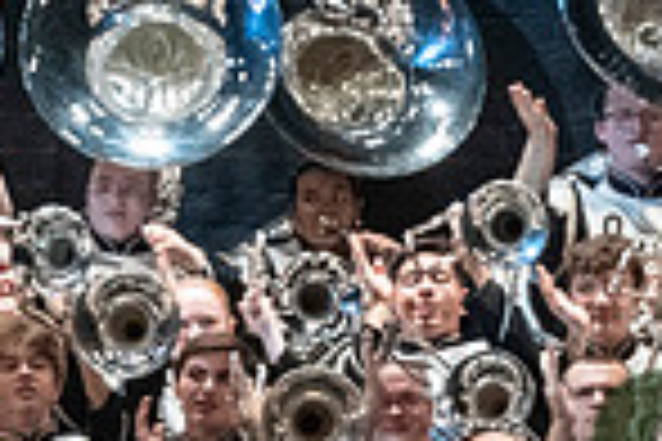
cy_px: 580
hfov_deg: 2.8
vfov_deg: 1.9
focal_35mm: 740
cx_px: 932
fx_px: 13607
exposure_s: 1/500
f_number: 4
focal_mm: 125
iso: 4000
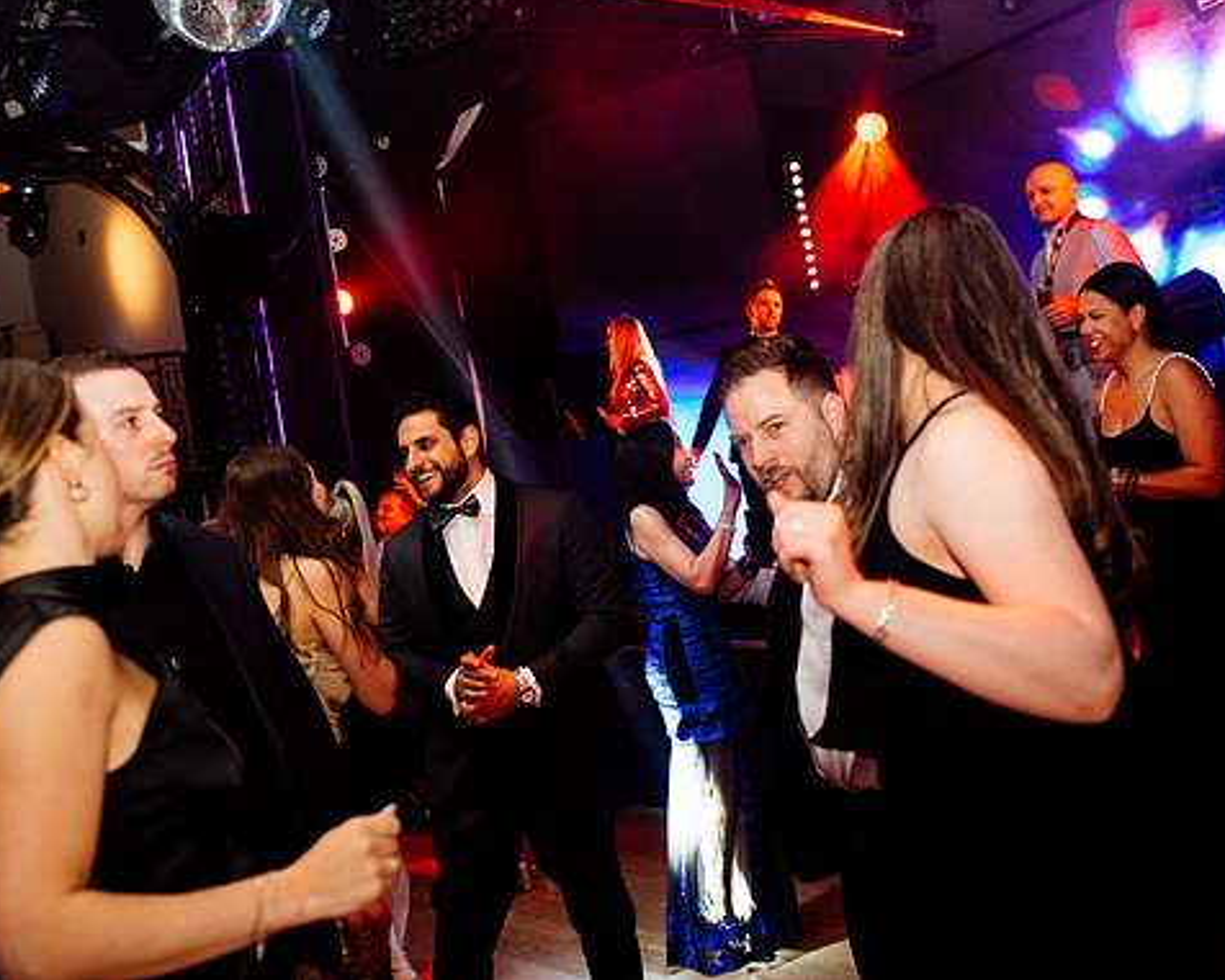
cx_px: 561
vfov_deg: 37.3
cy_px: 485
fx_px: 1451
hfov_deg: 45.7
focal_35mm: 40
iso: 2000
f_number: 2.8
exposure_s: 1/200
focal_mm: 35
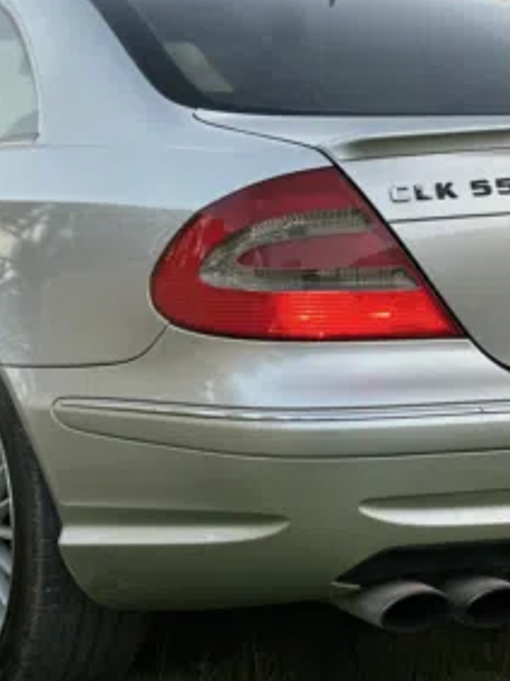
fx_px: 2143
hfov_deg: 13.6
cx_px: 229
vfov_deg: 18.0
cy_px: 277
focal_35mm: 109
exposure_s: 1/121
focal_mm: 9
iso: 250
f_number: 2.8
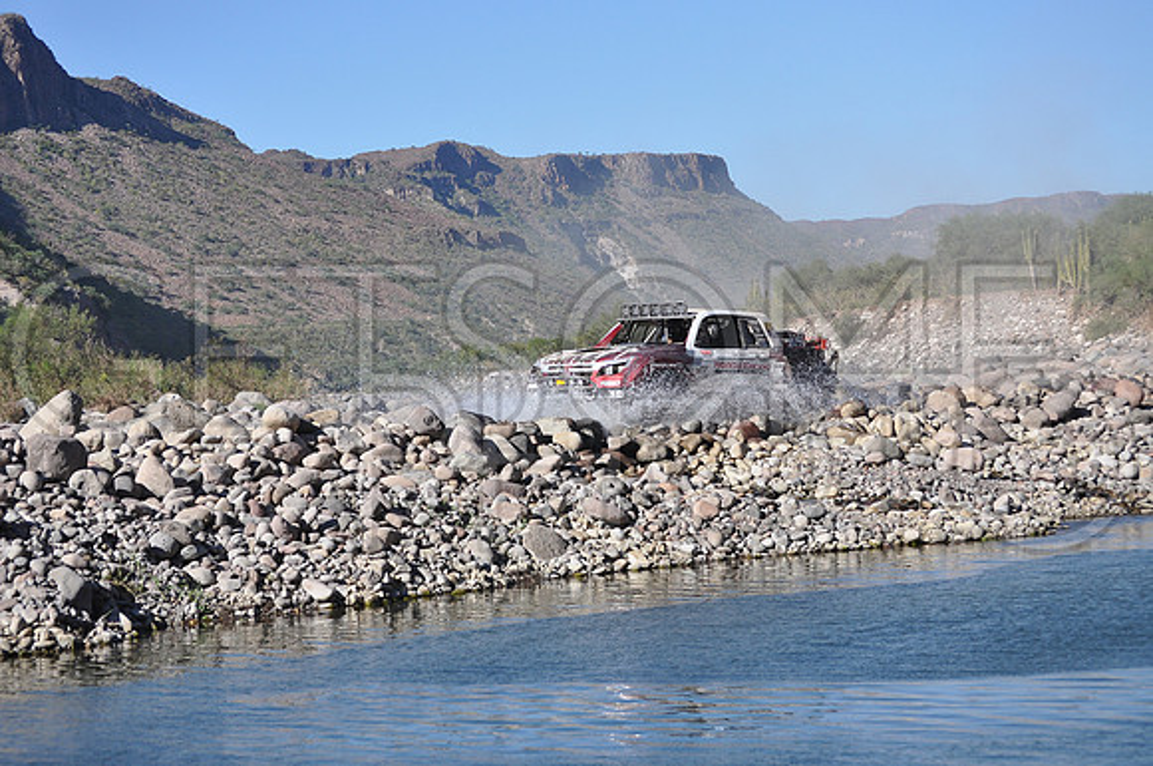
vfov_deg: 16.5
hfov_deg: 24.6
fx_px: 2639
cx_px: 576
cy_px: 383
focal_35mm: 82
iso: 400
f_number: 6.3
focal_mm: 55
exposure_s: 1/1600
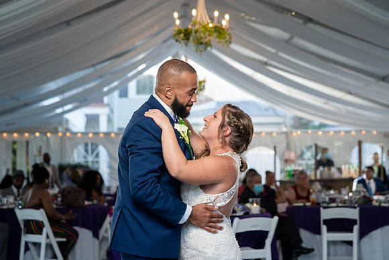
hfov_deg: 26.6
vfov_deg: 17.9
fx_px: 824
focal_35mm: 76
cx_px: 196
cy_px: 130
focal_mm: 75
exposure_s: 1/200
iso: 400
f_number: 4
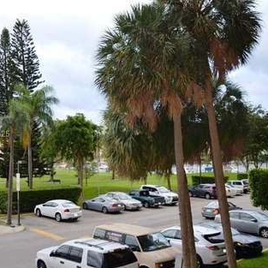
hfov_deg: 42.5
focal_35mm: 39
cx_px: 98
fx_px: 342
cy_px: 135
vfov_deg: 42.8
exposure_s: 1/160
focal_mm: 20
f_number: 3.8
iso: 200
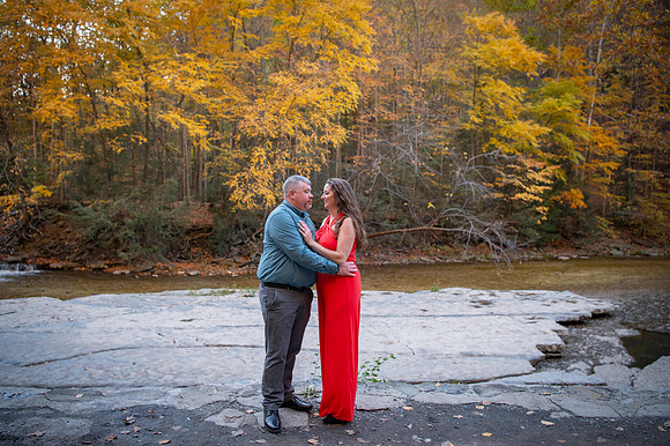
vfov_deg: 48.9
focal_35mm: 26
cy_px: 213
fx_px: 490
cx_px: 335
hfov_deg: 68.7
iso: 640
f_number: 2.8
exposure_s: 1/320
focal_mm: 24
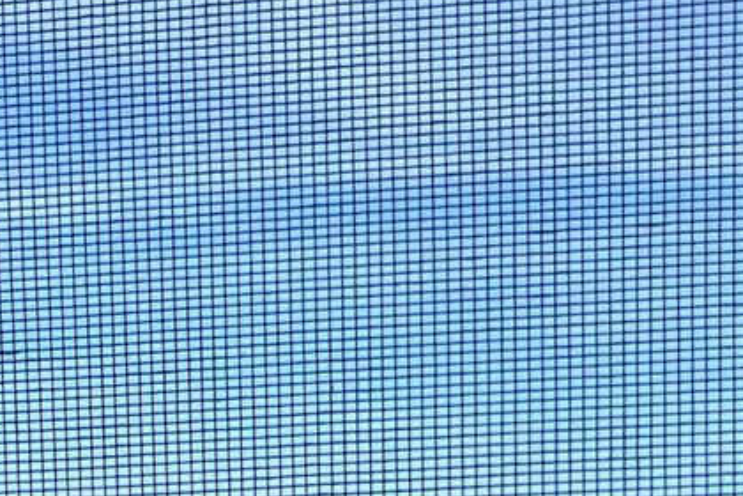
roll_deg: +0.6
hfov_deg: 19.4
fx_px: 2126
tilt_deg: -7.4
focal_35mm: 103
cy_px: 939
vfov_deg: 12.0
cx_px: 30
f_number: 1.5
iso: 50
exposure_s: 1/1511
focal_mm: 5.7
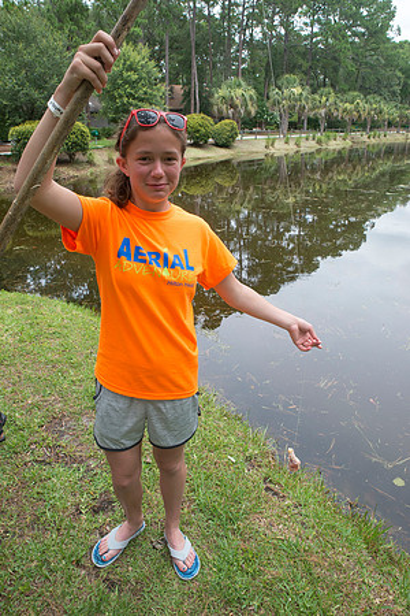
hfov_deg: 53.1
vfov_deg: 73.7
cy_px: 308
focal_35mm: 24
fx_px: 410
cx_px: 205
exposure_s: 1/500
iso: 1250
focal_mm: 24
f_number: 11
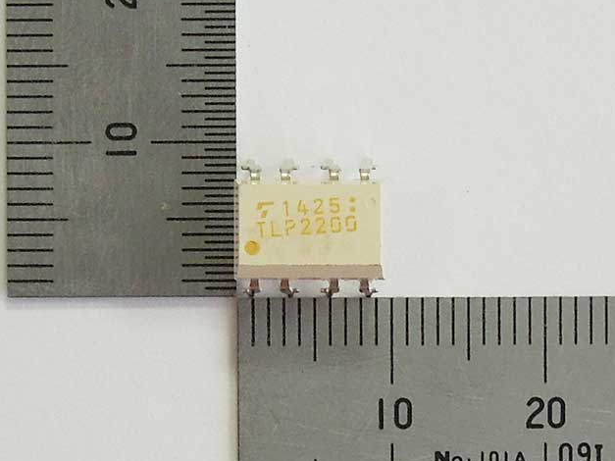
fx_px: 870
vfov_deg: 29.7
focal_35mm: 49
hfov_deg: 38.9
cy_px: 231
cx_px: 313
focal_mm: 8.7
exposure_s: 1/80
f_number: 4
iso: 100
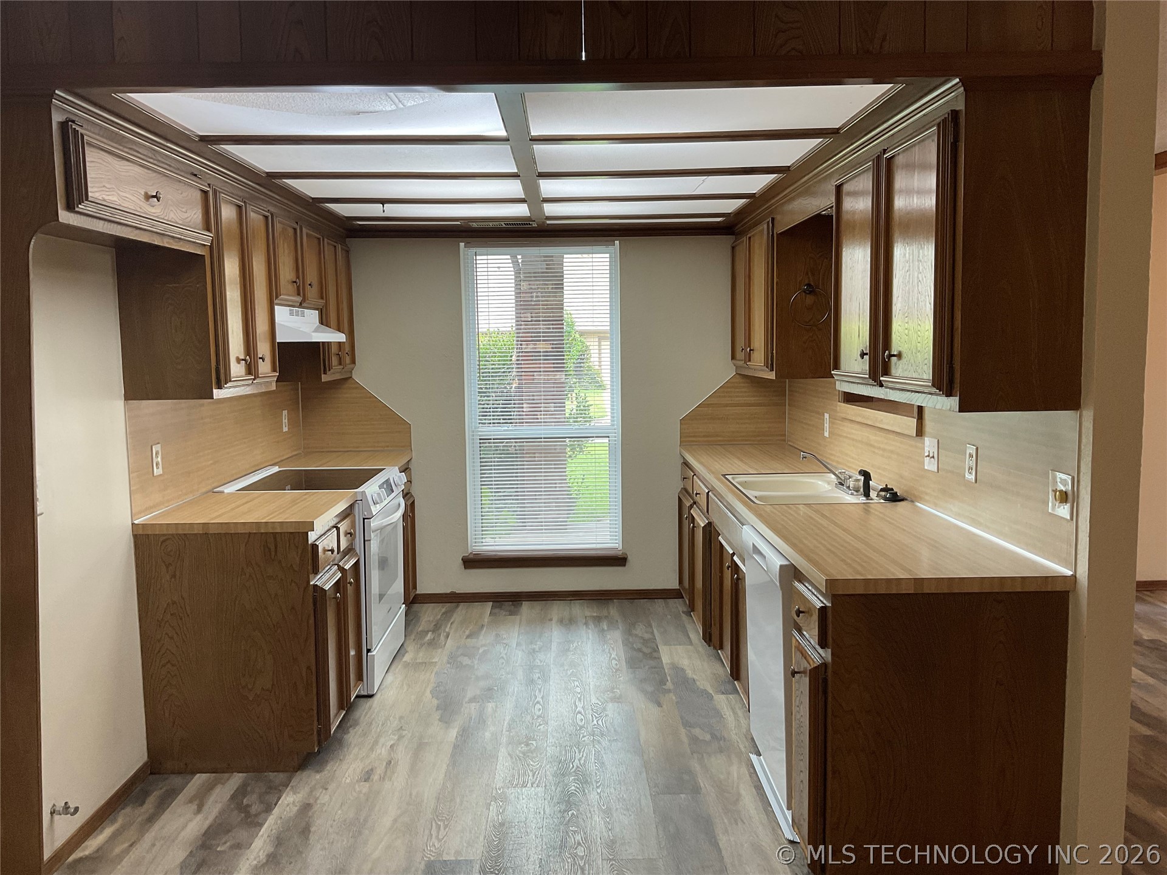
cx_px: 584
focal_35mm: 29
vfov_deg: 48.2
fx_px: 978
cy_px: 438
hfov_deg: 61.7
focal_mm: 3
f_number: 1.8
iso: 50
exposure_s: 1/60
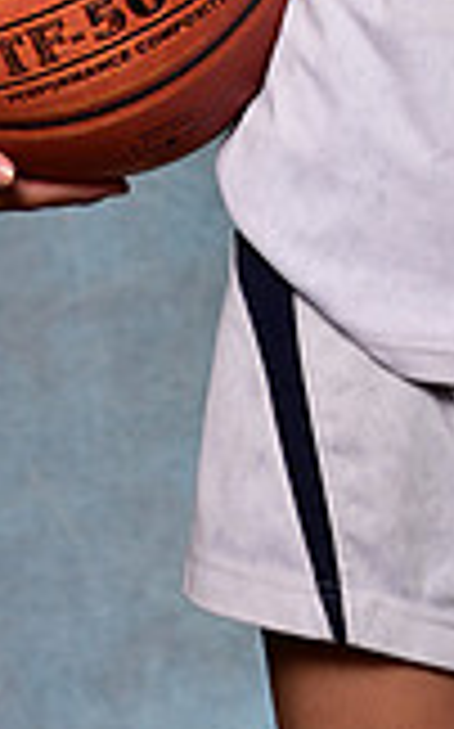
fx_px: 5077
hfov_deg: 5.1
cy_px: -490
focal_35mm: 256
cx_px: 470
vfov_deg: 8.0
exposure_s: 1/200
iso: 100
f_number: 5
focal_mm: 70
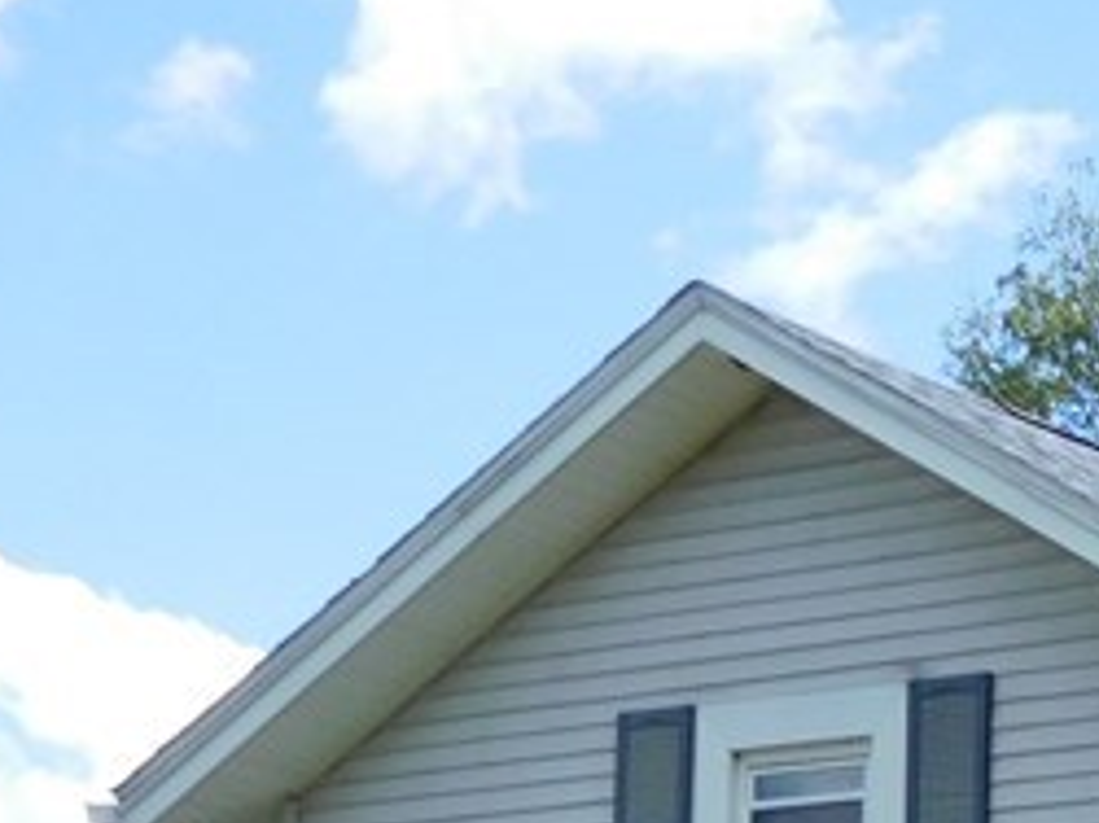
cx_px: 2036
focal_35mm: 143
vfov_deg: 9.9
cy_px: 1418
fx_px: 4538
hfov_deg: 12.5
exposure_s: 1/640
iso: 125
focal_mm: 6.2
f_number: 3.8
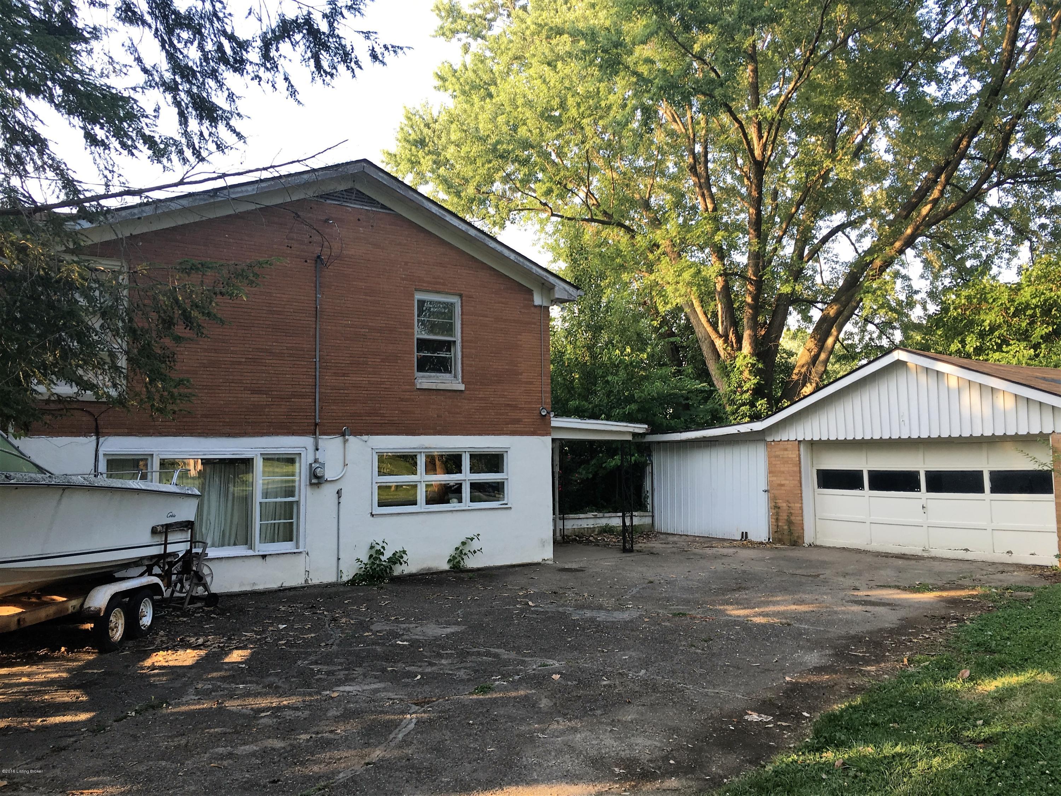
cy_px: 398
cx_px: 530
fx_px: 889
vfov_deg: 48.2
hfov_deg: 61.7
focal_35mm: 29
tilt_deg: +6.0
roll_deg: +0.8
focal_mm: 4.15
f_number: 2.2
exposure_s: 1/120
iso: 25
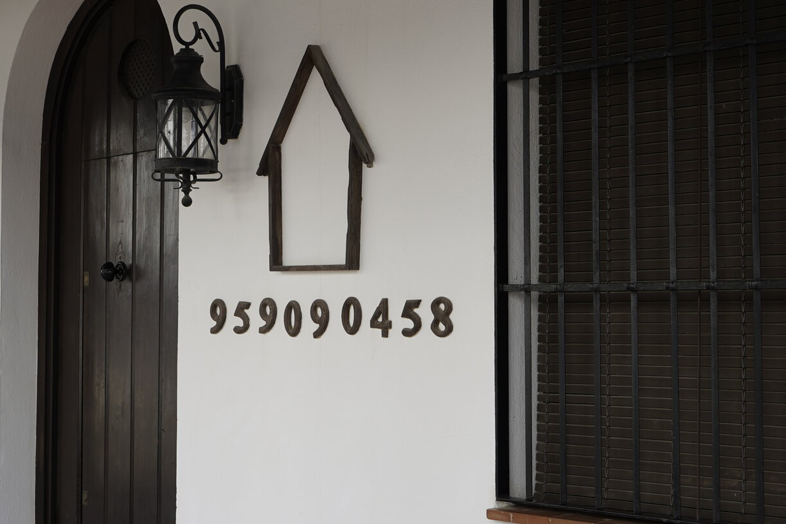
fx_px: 1768
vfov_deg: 16.8
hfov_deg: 24.8
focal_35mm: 81
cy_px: 208
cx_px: 205
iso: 100
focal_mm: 48
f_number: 7.1
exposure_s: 1/60
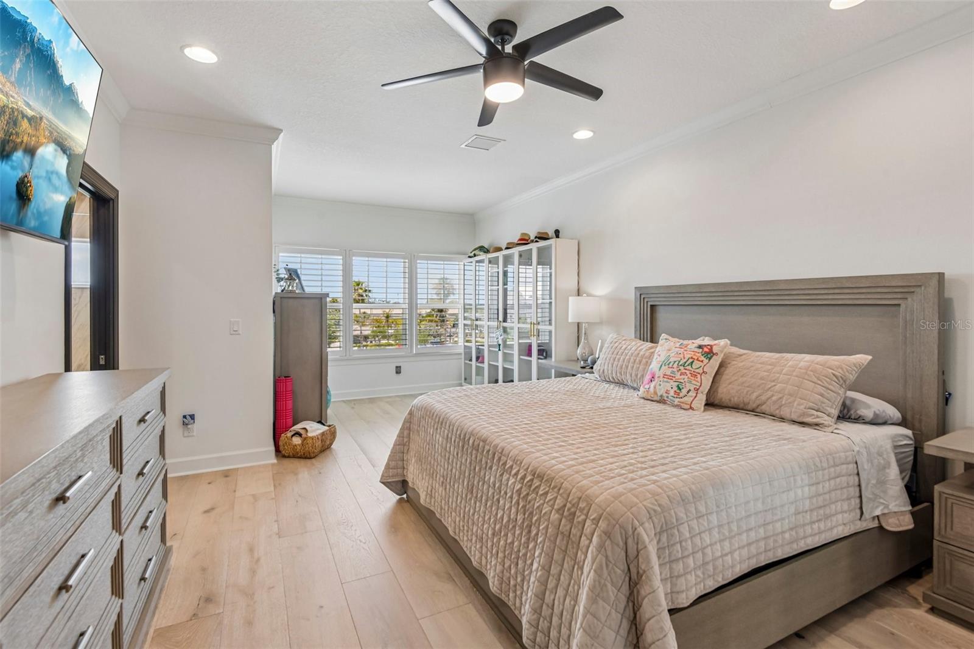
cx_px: 487
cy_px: 324
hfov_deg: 96.7
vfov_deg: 73.7
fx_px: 433
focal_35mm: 16
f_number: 8
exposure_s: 1/40
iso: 400
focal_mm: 16
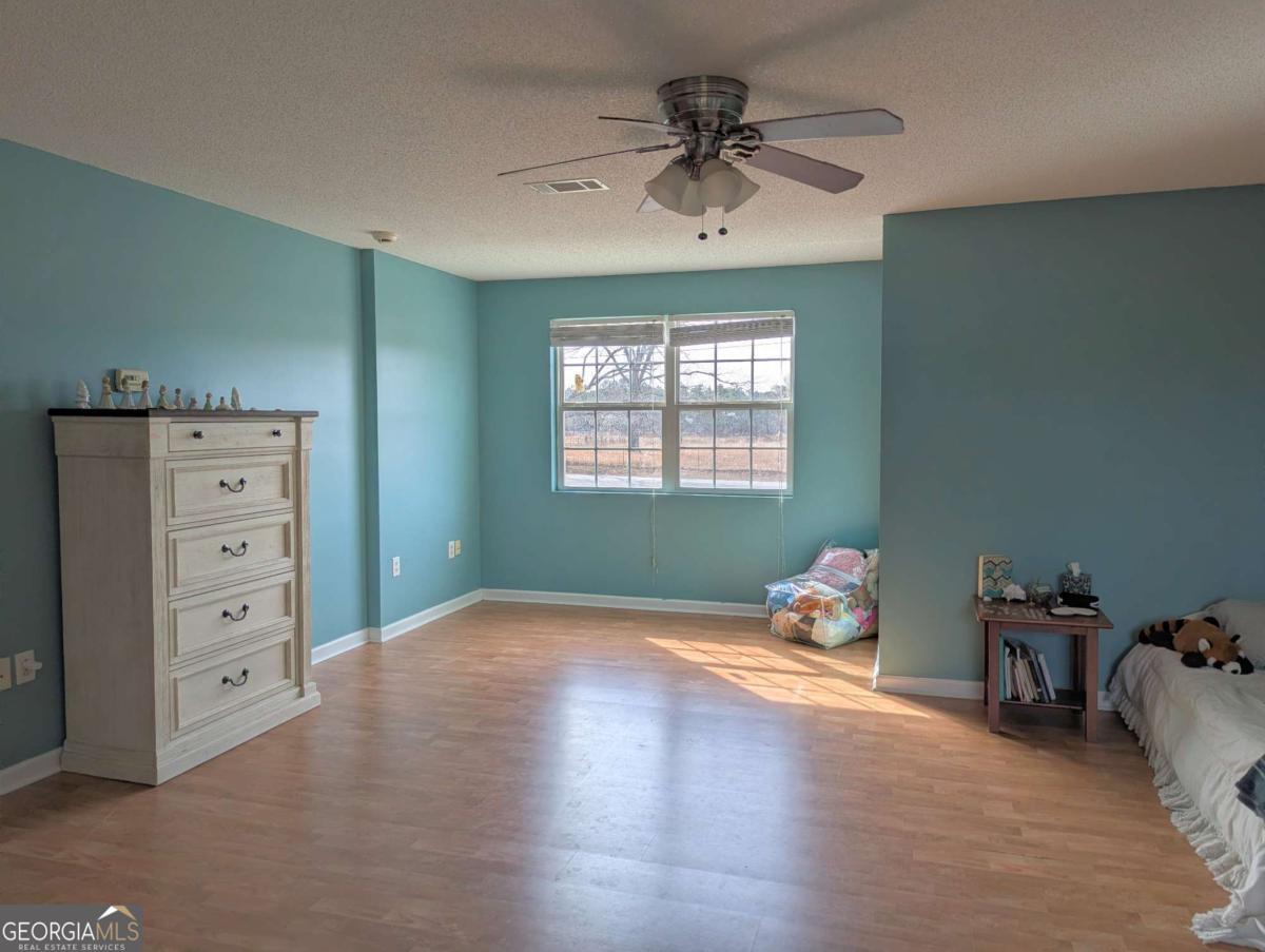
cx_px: 632
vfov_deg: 56.9
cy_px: 476
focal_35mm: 24
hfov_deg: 71.5
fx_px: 878
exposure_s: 1/360
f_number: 1.85
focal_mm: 6.81
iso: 47
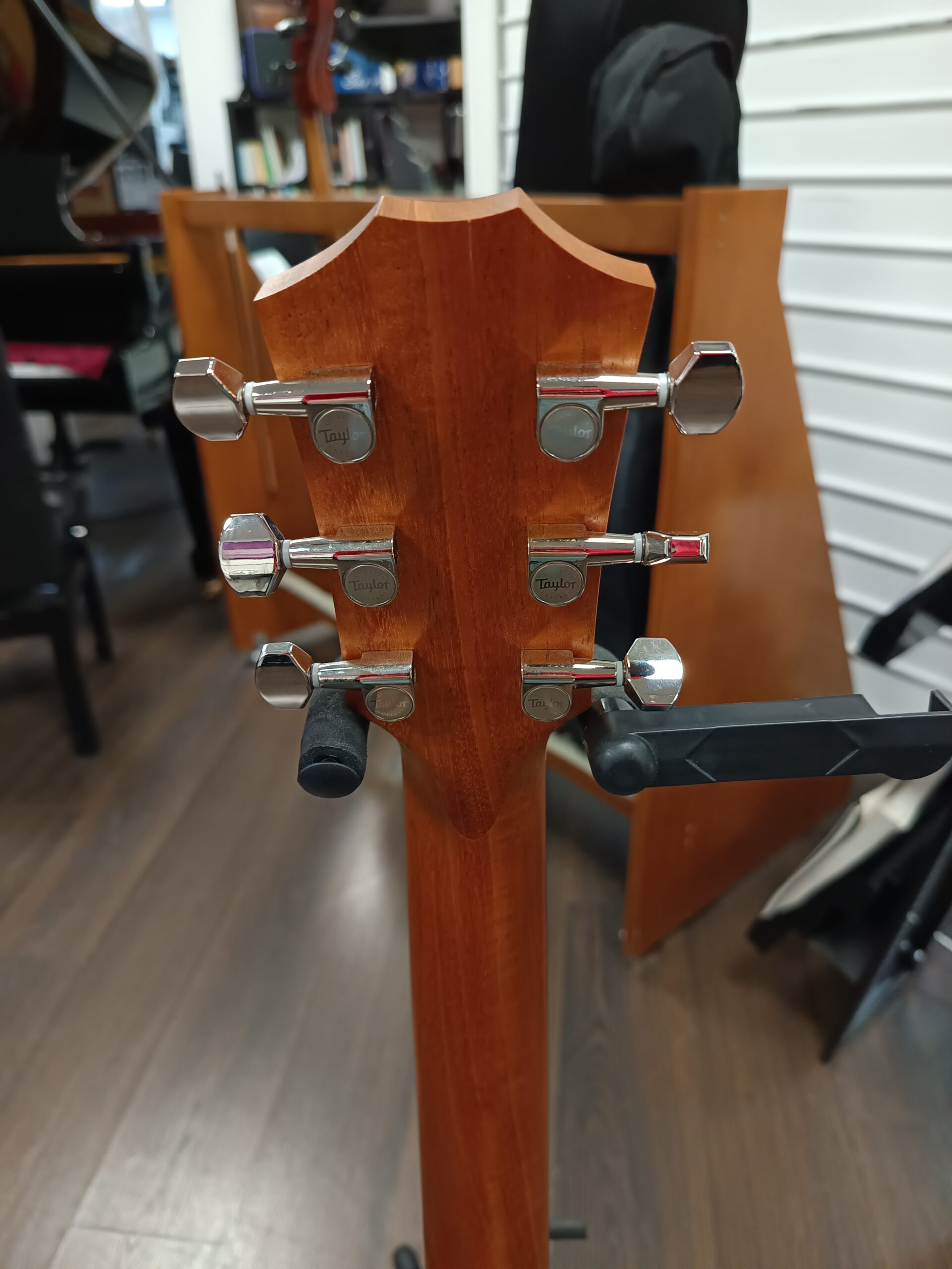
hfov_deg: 56.8
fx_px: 880
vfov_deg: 71.6
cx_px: 476
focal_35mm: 24
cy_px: 634
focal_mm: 5.31
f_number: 1.7
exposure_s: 1/50
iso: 1178
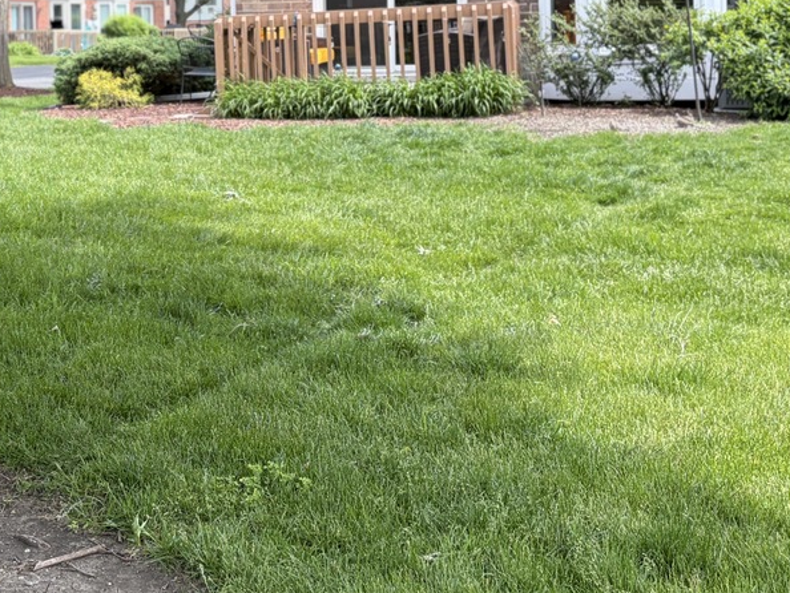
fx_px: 1438
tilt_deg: +0.0
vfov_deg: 22.6
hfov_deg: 30.3
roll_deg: +1.2
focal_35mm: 63
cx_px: 214
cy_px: 41
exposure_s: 1/601
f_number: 1.6
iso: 50
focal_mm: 5.96
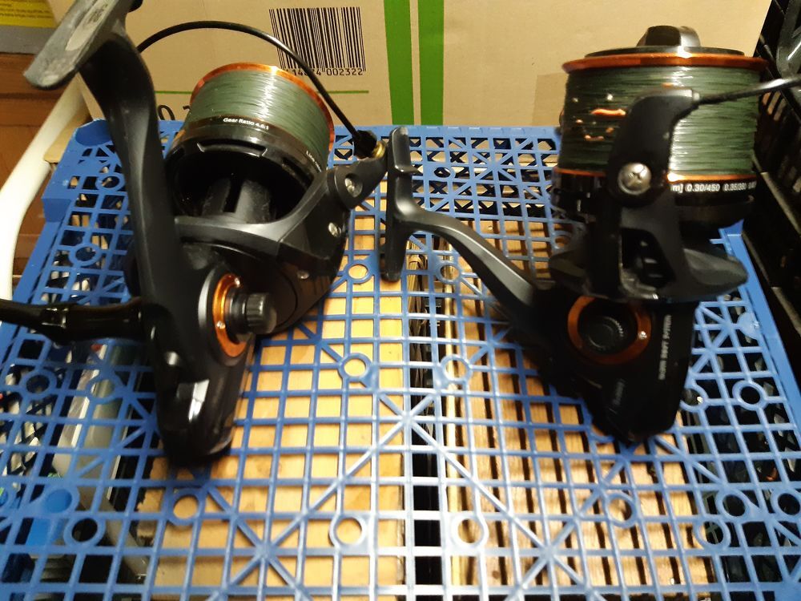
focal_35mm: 26
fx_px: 602
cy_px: 300
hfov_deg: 67.3
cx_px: 400
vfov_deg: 53.1
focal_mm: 3.92
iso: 500
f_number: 1.7
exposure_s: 1/25
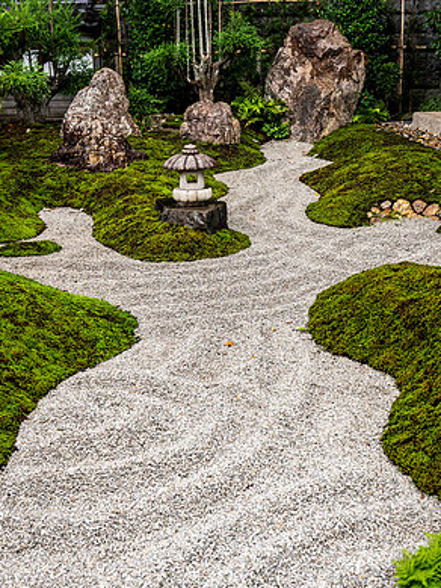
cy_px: 331
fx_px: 849
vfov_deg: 38.1
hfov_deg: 29.1
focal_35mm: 50
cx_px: 225
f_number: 6.3
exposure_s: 1/100
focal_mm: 45
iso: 140
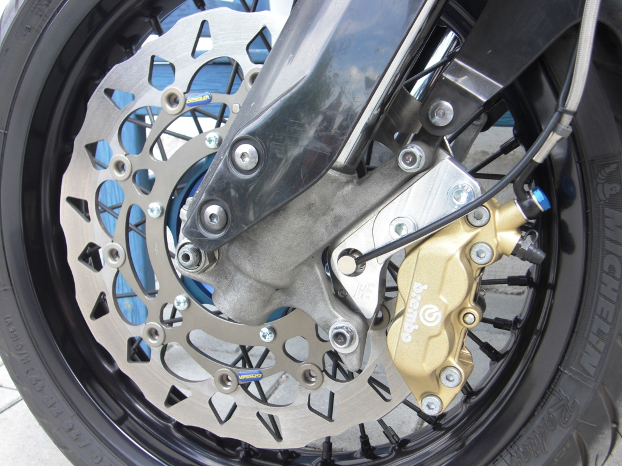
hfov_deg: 47.9
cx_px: 311
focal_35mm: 39
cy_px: 233
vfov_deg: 36.8
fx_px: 701
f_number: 3
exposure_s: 1/80
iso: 50
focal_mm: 6.9
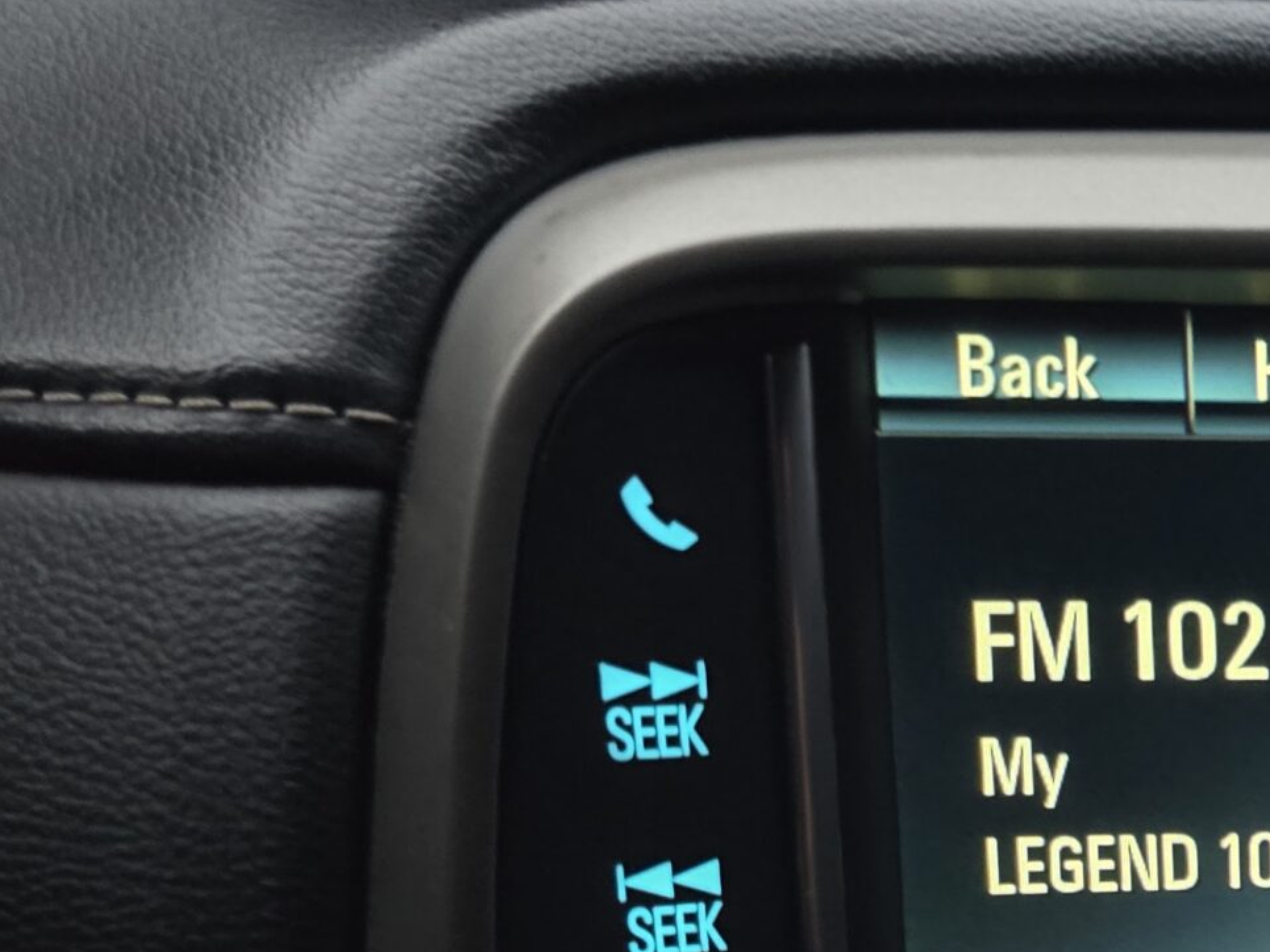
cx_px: 1487
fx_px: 2238
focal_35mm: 61
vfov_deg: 22.6
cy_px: 1066
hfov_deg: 28.1
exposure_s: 1/60
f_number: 1.7
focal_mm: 6.3
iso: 1250
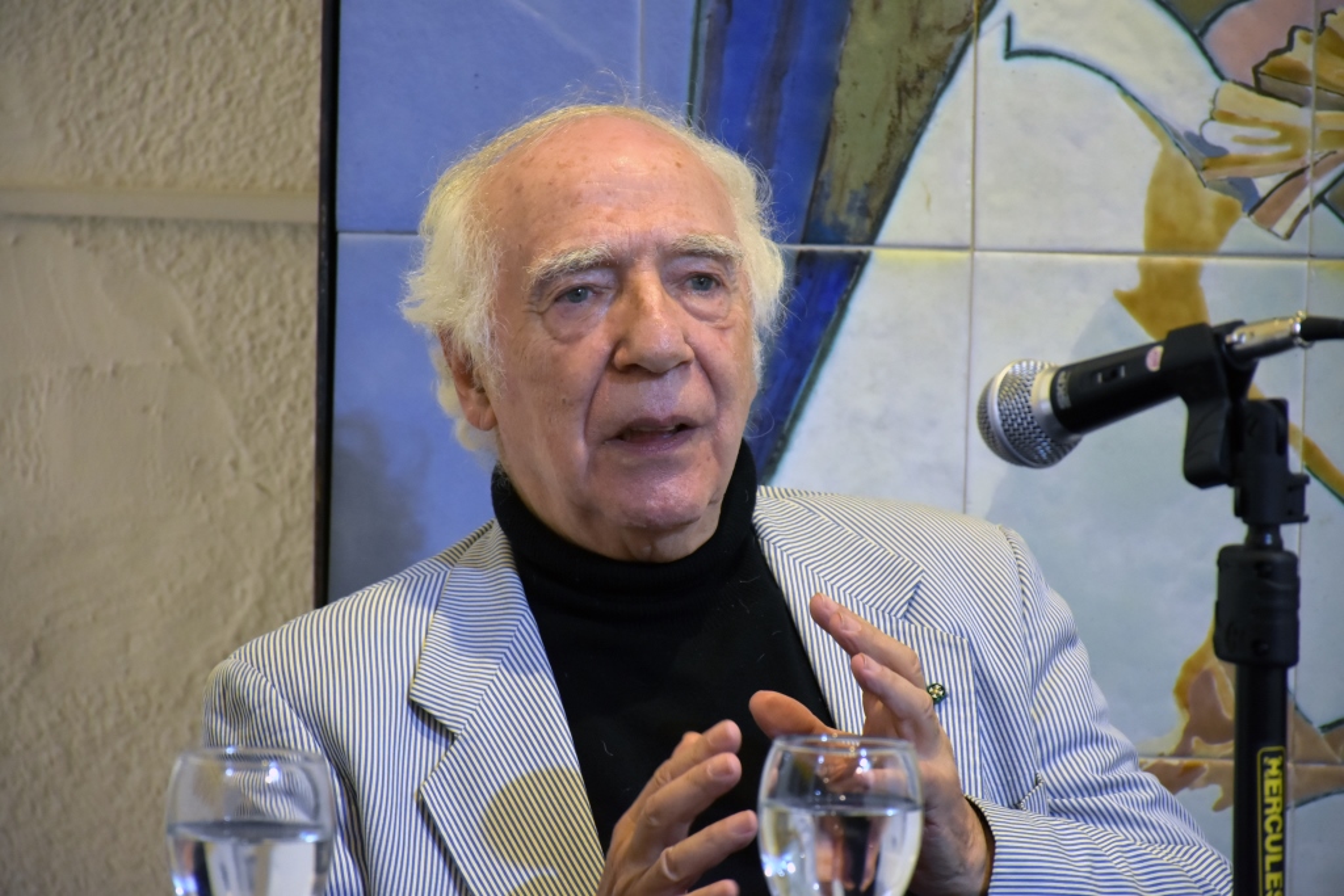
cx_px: 672
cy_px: 448
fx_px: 7841
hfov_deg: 9.8
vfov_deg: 6.5
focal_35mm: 210
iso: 1600
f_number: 5.6
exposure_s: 1/25
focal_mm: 140
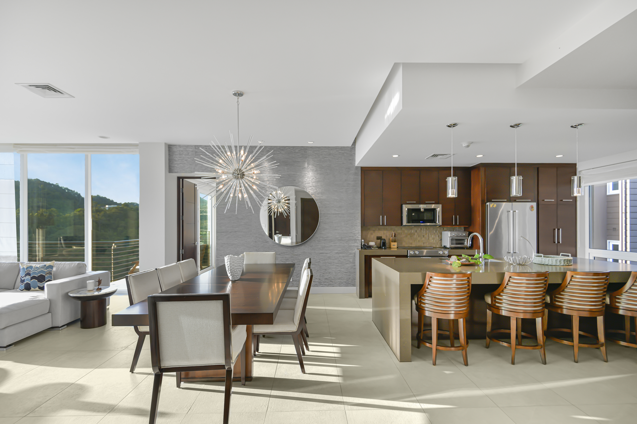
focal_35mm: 16
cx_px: 318
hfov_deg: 96.7
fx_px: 283
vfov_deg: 73.7
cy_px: 212
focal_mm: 16
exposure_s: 1/100
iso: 200
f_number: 4
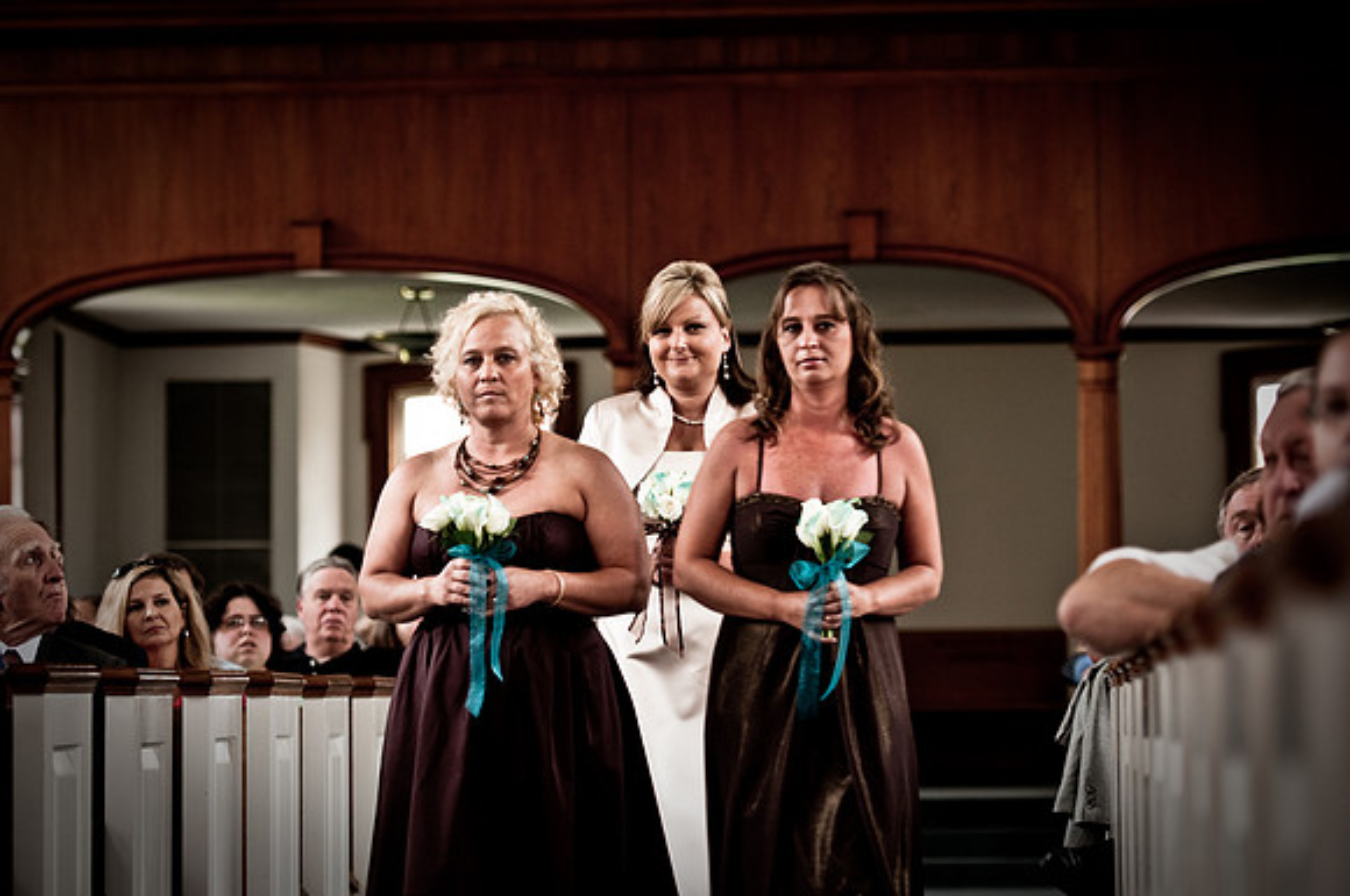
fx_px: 5505
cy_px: 448
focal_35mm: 147
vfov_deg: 9.3
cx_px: 675
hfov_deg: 14.0
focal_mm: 98
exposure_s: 1/50
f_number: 2.8
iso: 200
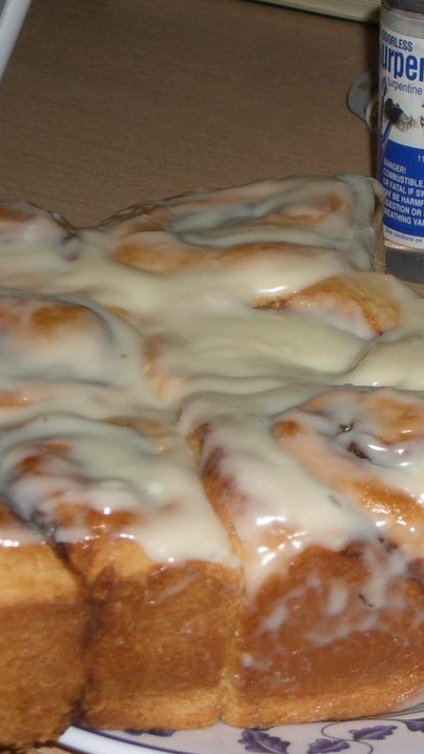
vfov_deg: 19.8
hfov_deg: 11.2
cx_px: 267
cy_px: 378
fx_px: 2160
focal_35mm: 108
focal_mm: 12.2
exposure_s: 1/40
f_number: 3.9
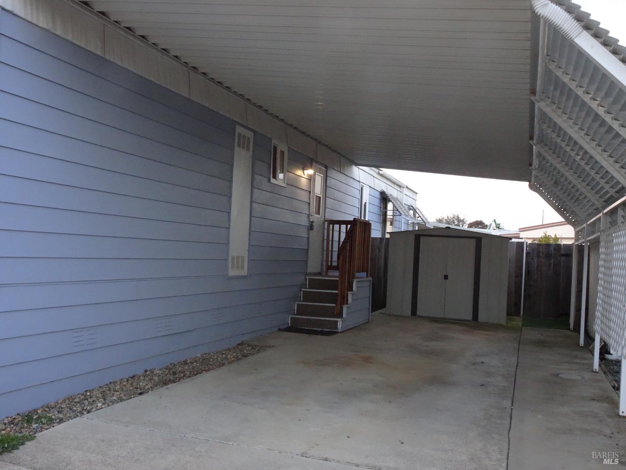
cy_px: 235
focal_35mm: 34
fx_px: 615
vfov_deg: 41.8
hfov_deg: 54.0
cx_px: 313
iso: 500
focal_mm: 5.79
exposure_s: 1/40
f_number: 4
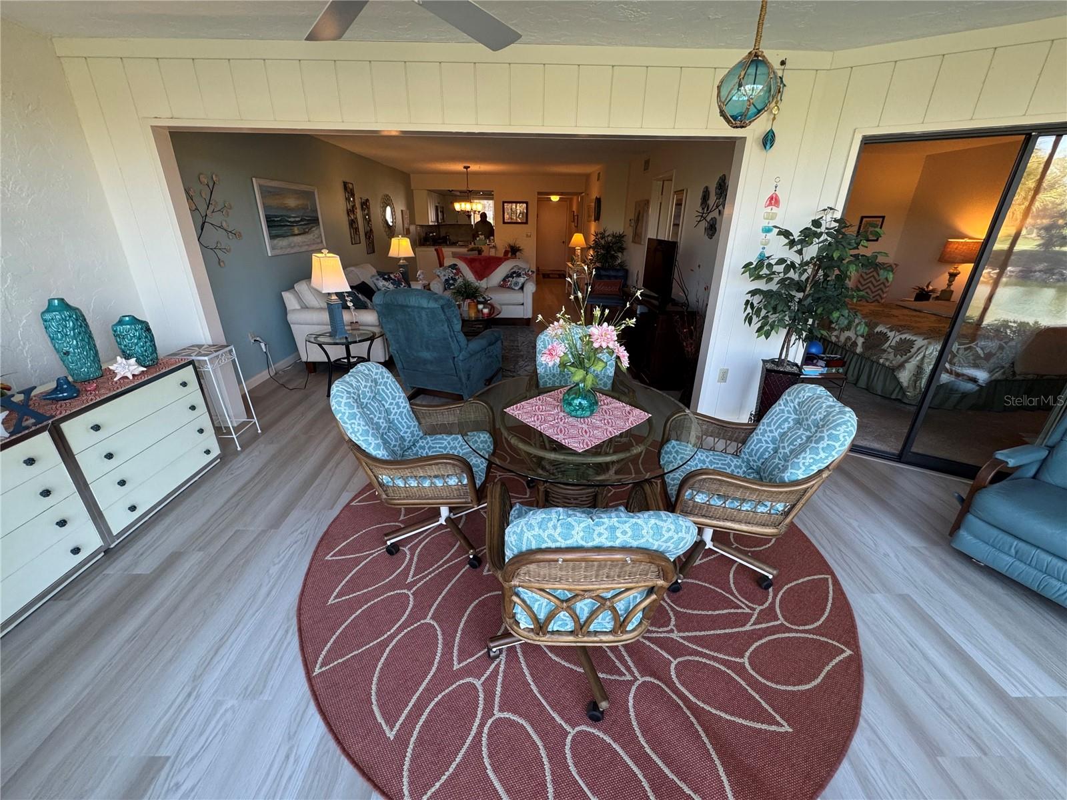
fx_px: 432
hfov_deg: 102.1
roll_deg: -0.9
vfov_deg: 85.7
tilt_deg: -23.0
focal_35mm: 14
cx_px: 534
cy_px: 400
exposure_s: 1/120
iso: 160
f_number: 2.2
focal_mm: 2.22
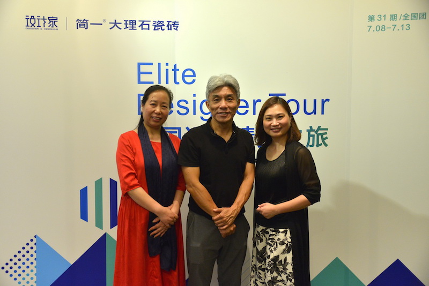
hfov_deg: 54.4
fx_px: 417
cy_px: 143
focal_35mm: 35
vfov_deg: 37.9
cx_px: 214
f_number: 4
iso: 2000
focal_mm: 35
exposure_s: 1/125
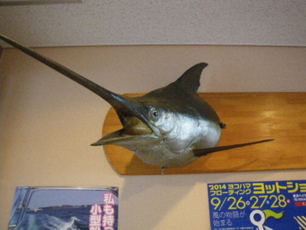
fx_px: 248
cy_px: 115
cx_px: 153
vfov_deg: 49.7
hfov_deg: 63.4
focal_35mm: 28
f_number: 3.5
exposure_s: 1/50
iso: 800
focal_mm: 5
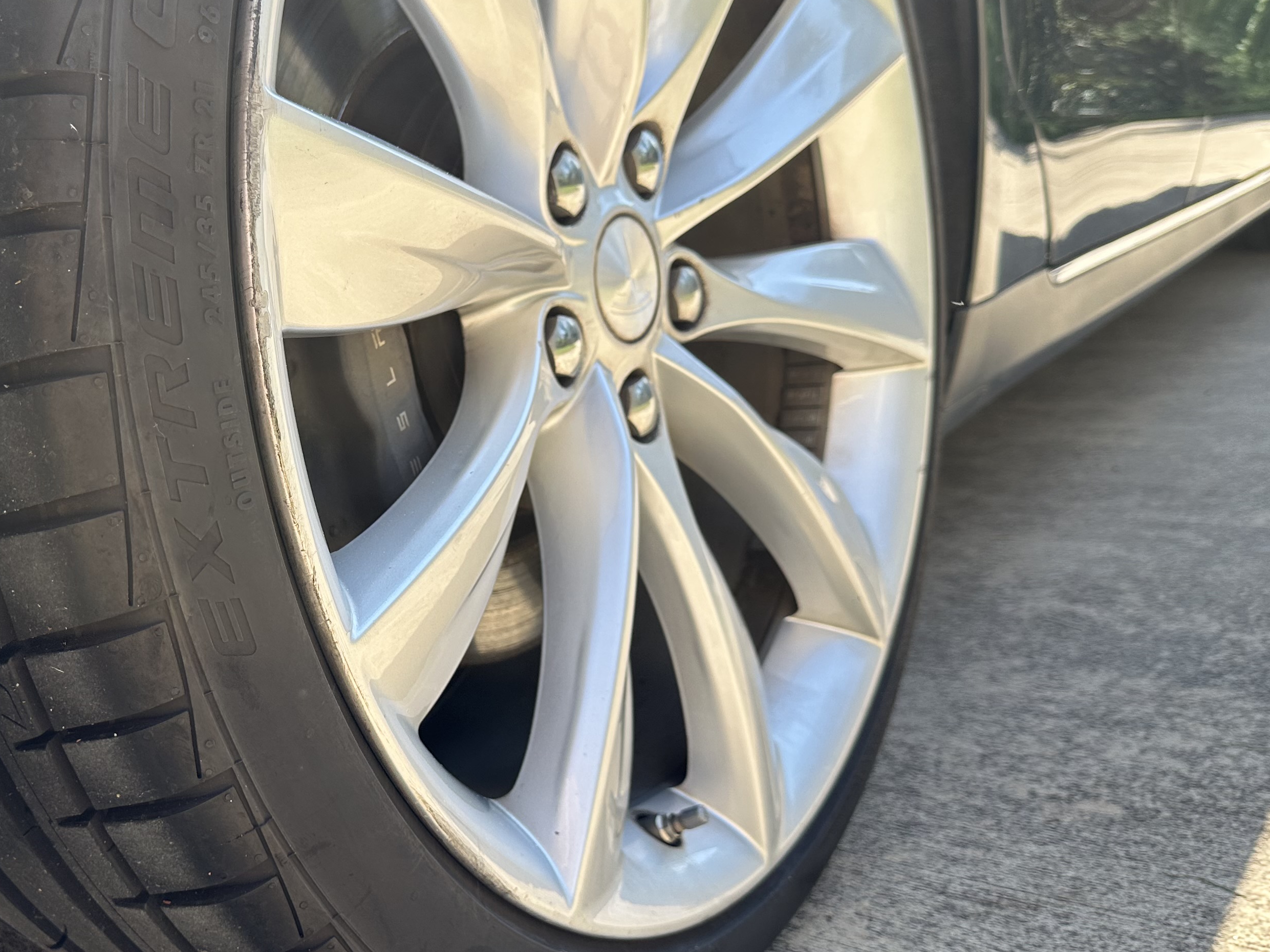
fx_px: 1431
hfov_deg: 46.5
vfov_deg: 36.8
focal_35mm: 39
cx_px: 354
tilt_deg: -13.4
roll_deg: +6.9
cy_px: 498
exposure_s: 1/952
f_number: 1.78
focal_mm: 6.86
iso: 80
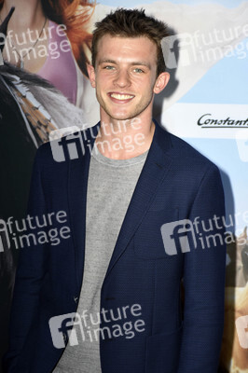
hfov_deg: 10.1
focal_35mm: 135
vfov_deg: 15.2
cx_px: 124
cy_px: 186
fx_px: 1397
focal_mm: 90
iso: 320
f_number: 5.6
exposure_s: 1/160
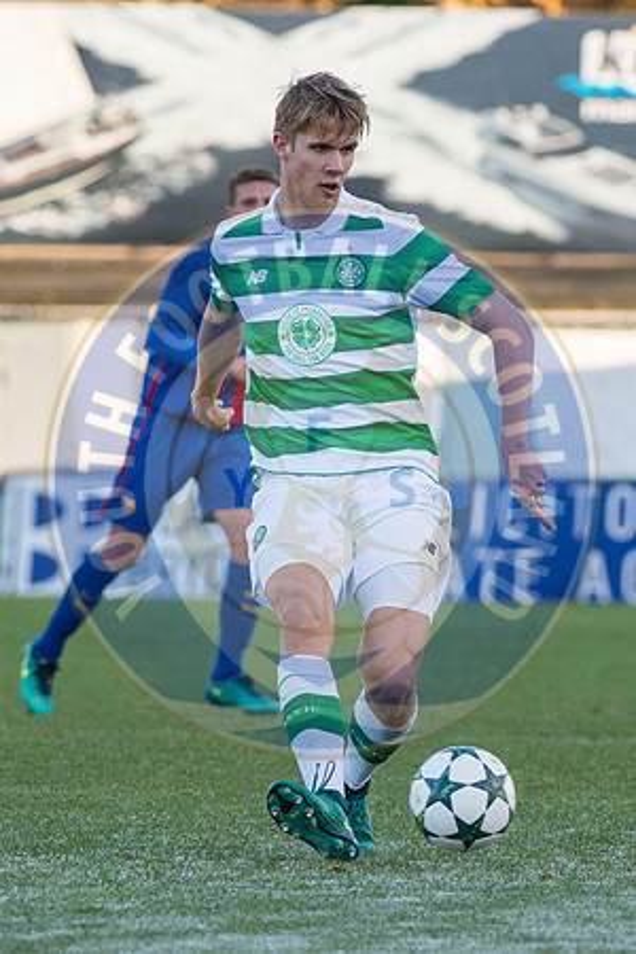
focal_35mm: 450
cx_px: 318
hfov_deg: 3.1
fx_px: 11924
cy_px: 477
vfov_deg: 4.6
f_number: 6.3
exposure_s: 1/1000
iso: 800
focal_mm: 300
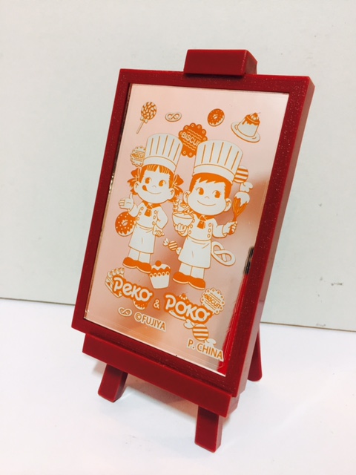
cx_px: 178
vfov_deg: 61.7
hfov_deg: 48.2
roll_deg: -2.4
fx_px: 398
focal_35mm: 29
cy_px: 238
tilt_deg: -19.8
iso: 125
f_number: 2.2
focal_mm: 4.15
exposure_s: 1/33
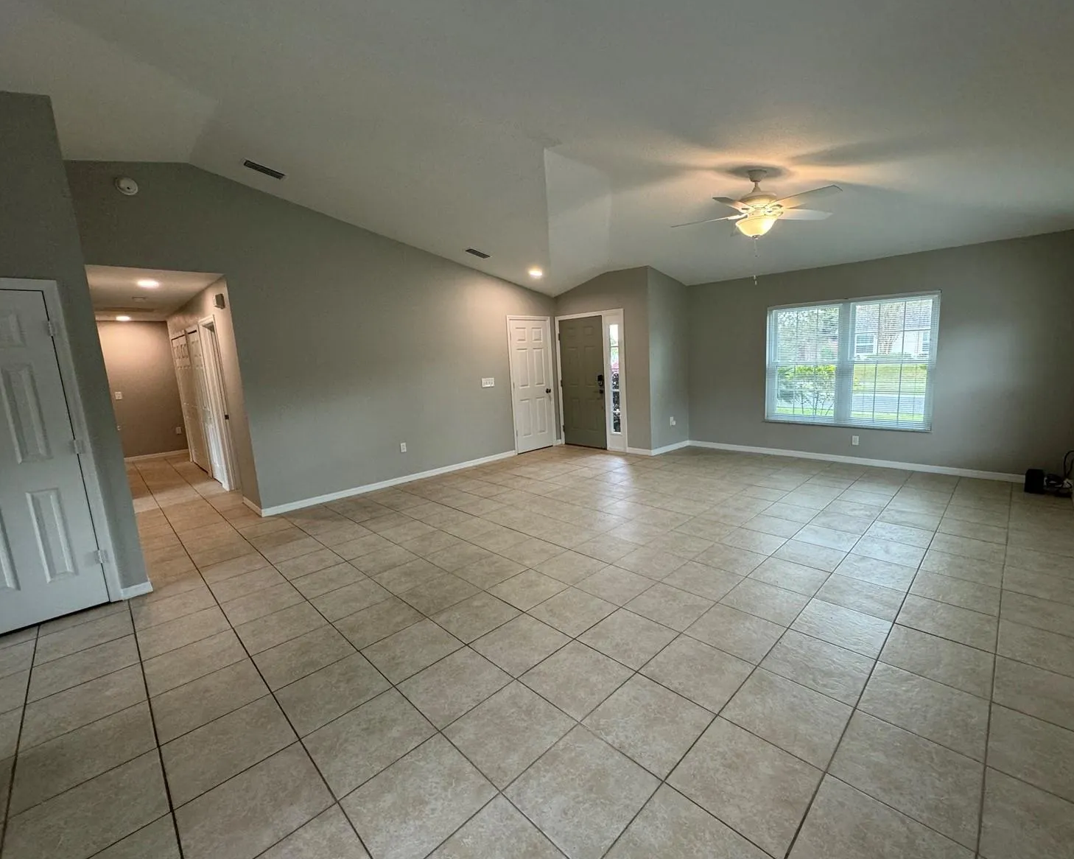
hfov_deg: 96.7
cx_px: 566
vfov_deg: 84.0
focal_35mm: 15
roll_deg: +2.6
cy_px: 429
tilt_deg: -9.2
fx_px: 477
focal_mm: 2.22
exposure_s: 1/120
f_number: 2.2
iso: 250
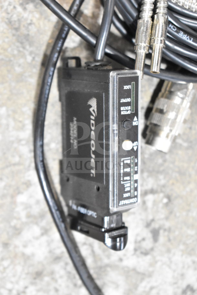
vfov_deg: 24.6
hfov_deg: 16.6
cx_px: 98
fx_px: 677
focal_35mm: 82
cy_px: 148
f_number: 5.6
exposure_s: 1/125
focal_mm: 55
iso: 6400
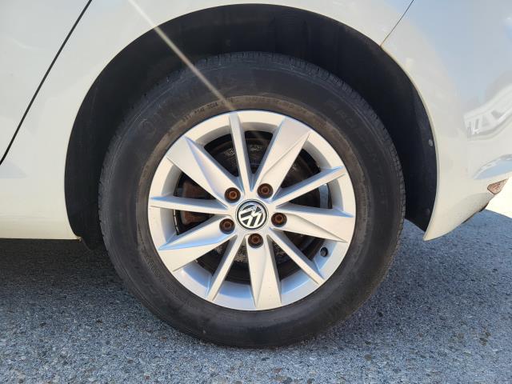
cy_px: 192
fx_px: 385
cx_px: 256
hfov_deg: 67.3
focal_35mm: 26
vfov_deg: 53.1
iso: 40
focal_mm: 5.4
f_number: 1.8
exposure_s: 1/836
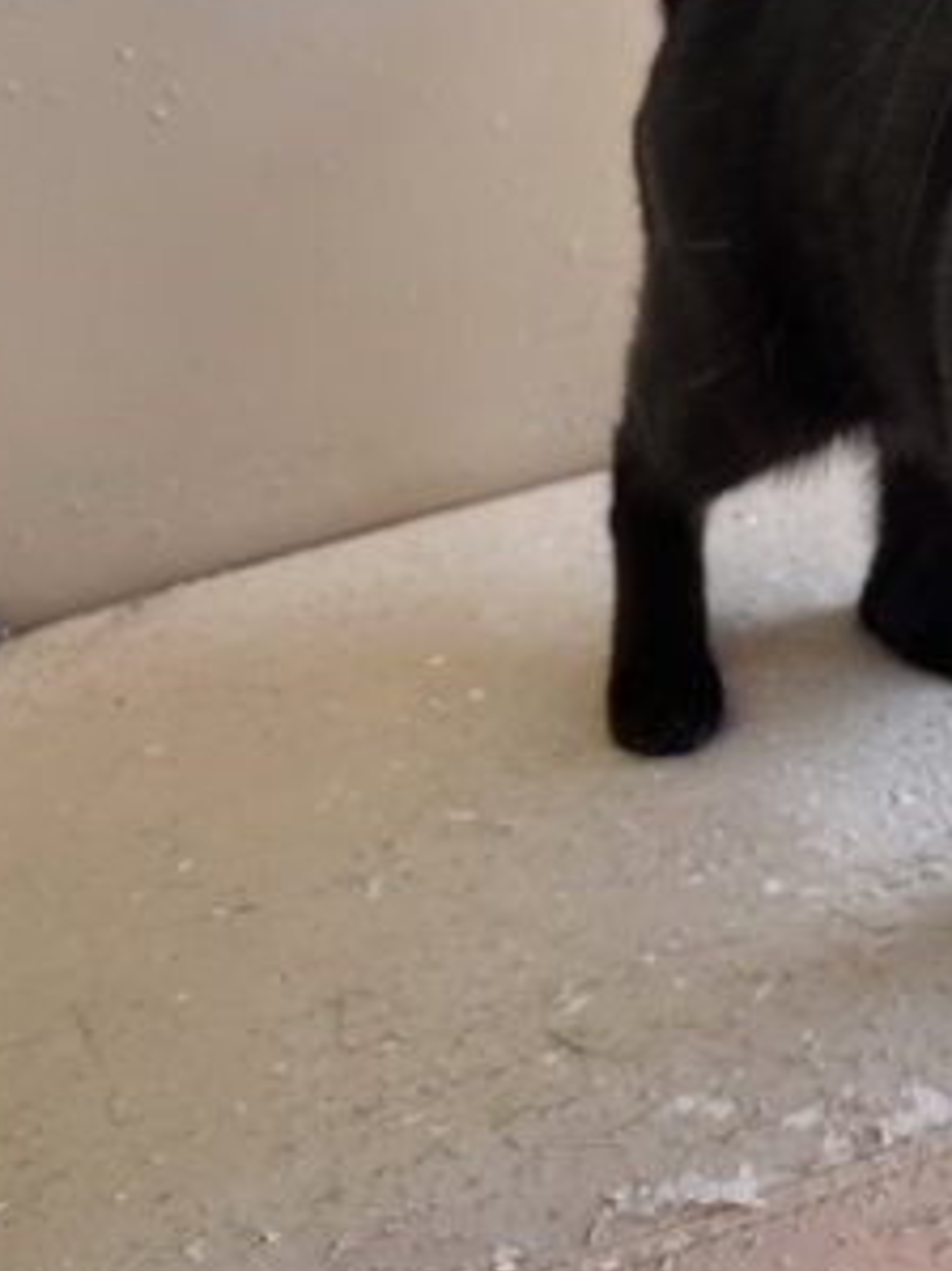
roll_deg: +3.5
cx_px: 1003
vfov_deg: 32.4
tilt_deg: -23.0
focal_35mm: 58
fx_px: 2128
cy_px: 270
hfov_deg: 23.9
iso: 40
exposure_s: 1/122
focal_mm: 4.25
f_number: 1.8
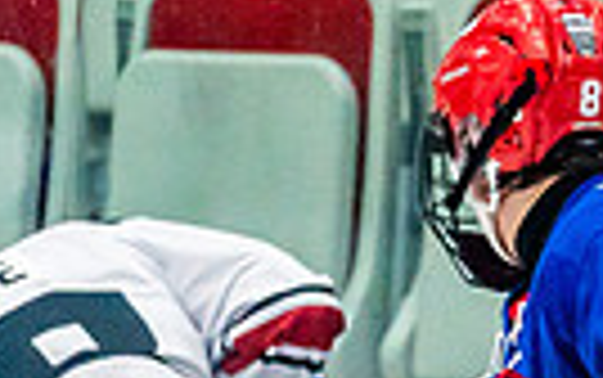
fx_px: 21776
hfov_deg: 1.6
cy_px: 639
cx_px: 571
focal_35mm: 1324
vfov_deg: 1.0
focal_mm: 200
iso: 3200
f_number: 2.8
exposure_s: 1/1000
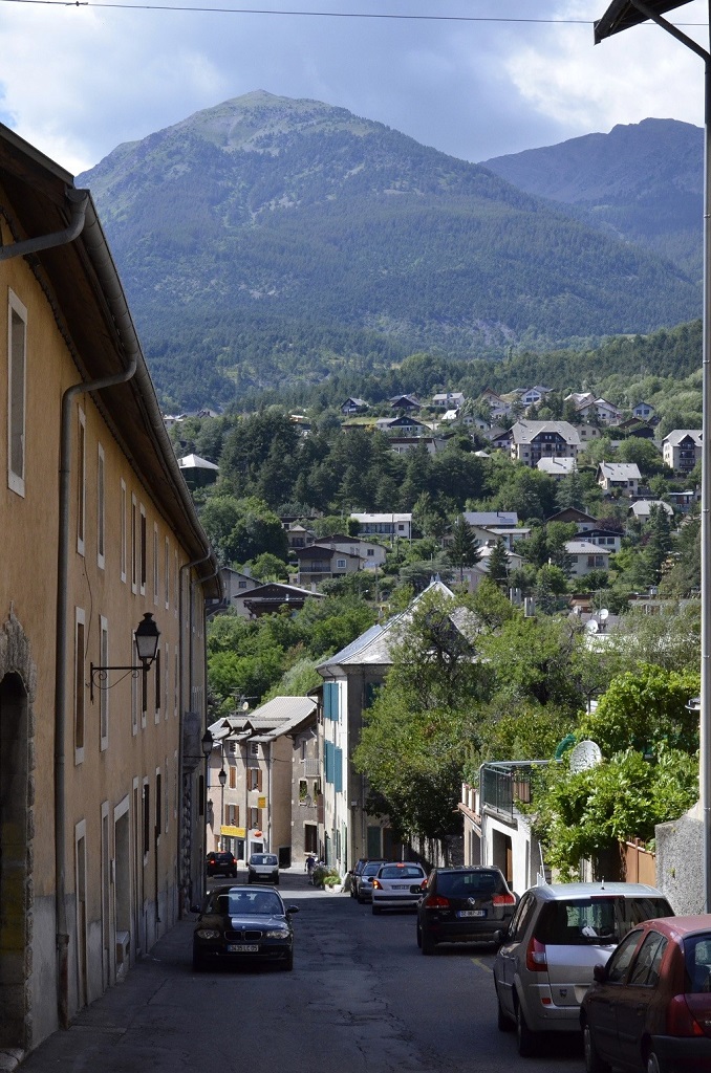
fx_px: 1786
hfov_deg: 22.5
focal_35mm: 60
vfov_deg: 33.5
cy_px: 536
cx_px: 356
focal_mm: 40
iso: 1600
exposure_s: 1/800
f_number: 14
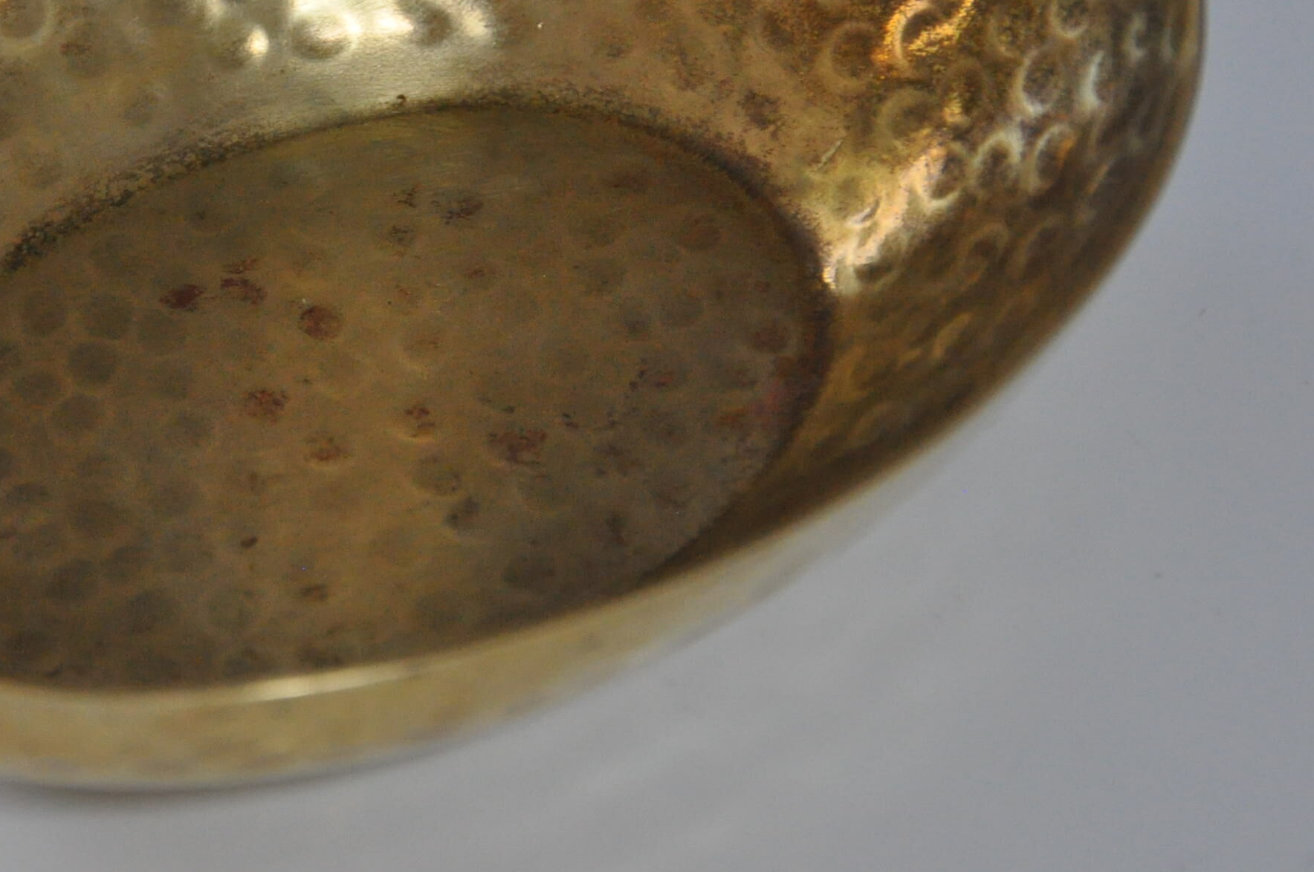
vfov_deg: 7.2
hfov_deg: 10.7
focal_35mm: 191
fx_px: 6962
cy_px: 211
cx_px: 274
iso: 1600
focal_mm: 70
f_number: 5.3
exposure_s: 1/80
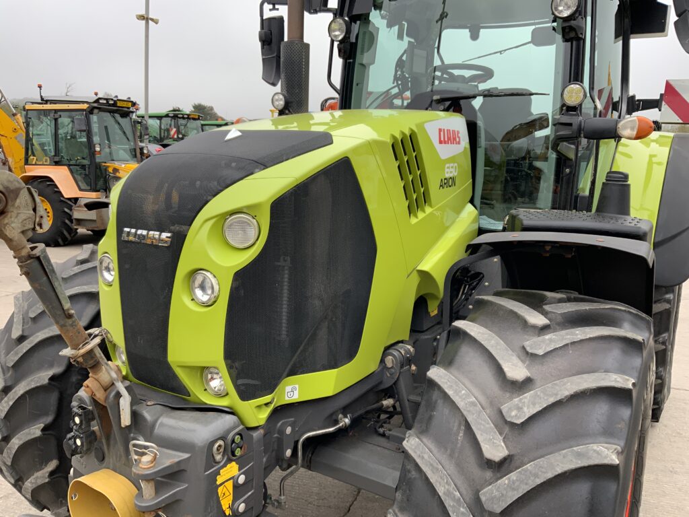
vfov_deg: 48.2
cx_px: 344
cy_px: 258
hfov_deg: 61.7
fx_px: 577
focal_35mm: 29
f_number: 1.8
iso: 16
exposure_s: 1/302
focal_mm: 3
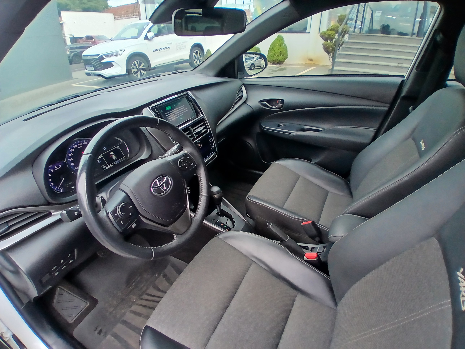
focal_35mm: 17
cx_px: 232
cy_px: 174
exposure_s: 1/120
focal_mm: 1.4
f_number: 2.2
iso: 100
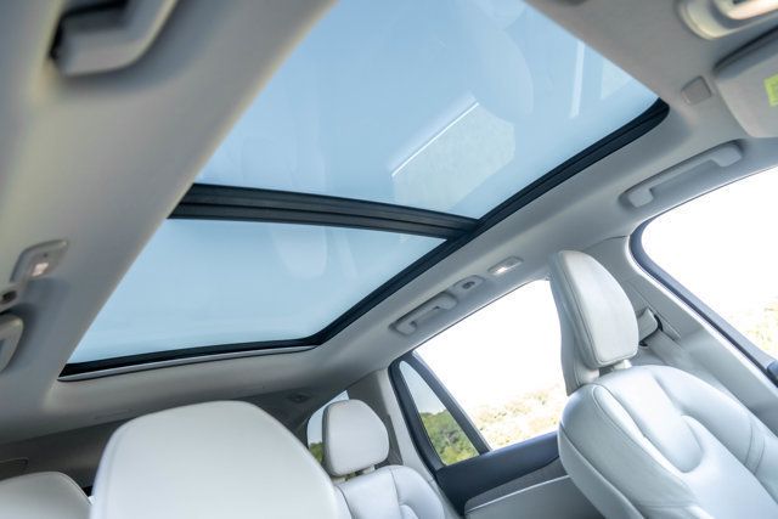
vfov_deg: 53.2
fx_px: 519
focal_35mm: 24
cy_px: 260
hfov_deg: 73.7
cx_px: 389
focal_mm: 24
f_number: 4
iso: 1000
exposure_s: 1/320
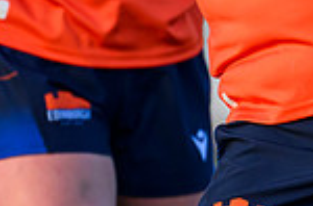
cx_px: 556
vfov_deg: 0.4
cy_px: 46
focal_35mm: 3239
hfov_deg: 0.6
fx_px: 28073
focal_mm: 560
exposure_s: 1/1250
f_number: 4
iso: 1000
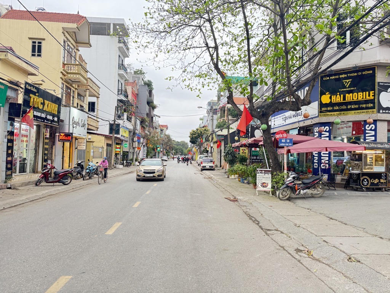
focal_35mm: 24
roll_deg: -2.4
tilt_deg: +0.1
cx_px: 195
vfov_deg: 56.8
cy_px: 146
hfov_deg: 71.6
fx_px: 270
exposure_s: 1/60
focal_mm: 6.76
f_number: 1.78
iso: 250
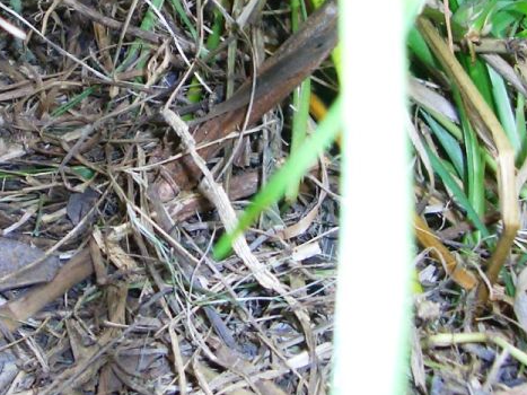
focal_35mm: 90
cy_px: 105
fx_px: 1370
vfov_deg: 16.3
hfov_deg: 21.5
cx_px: 90
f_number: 2.6
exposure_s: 1/60
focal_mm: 5.8
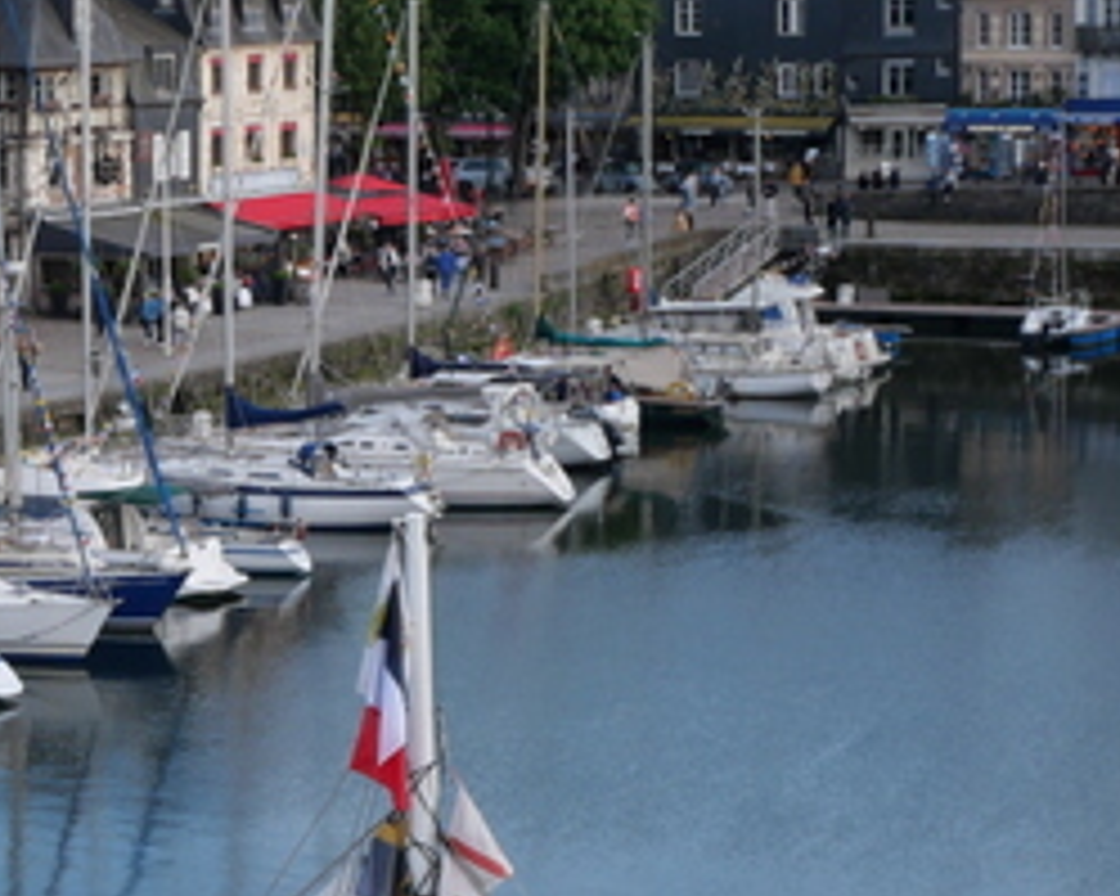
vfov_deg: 13.6
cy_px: 315
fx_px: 3744
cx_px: -666
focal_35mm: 113
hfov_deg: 15.4
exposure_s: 1/160
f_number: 5.6
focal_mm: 18
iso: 200
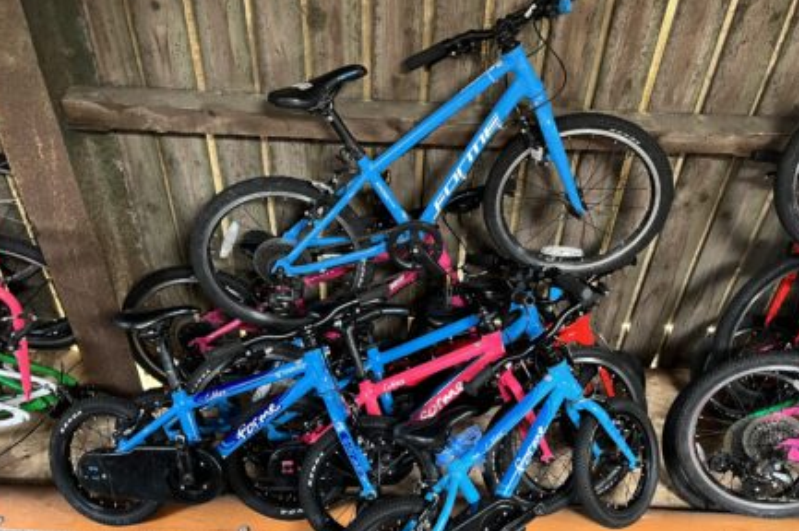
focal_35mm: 30
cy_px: 286
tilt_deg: -39.7
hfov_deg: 61.9
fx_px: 665
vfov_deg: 43.5
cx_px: 423
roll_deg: -3.4
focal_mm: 5.1
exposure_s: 1/31
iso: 640
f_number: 1.6
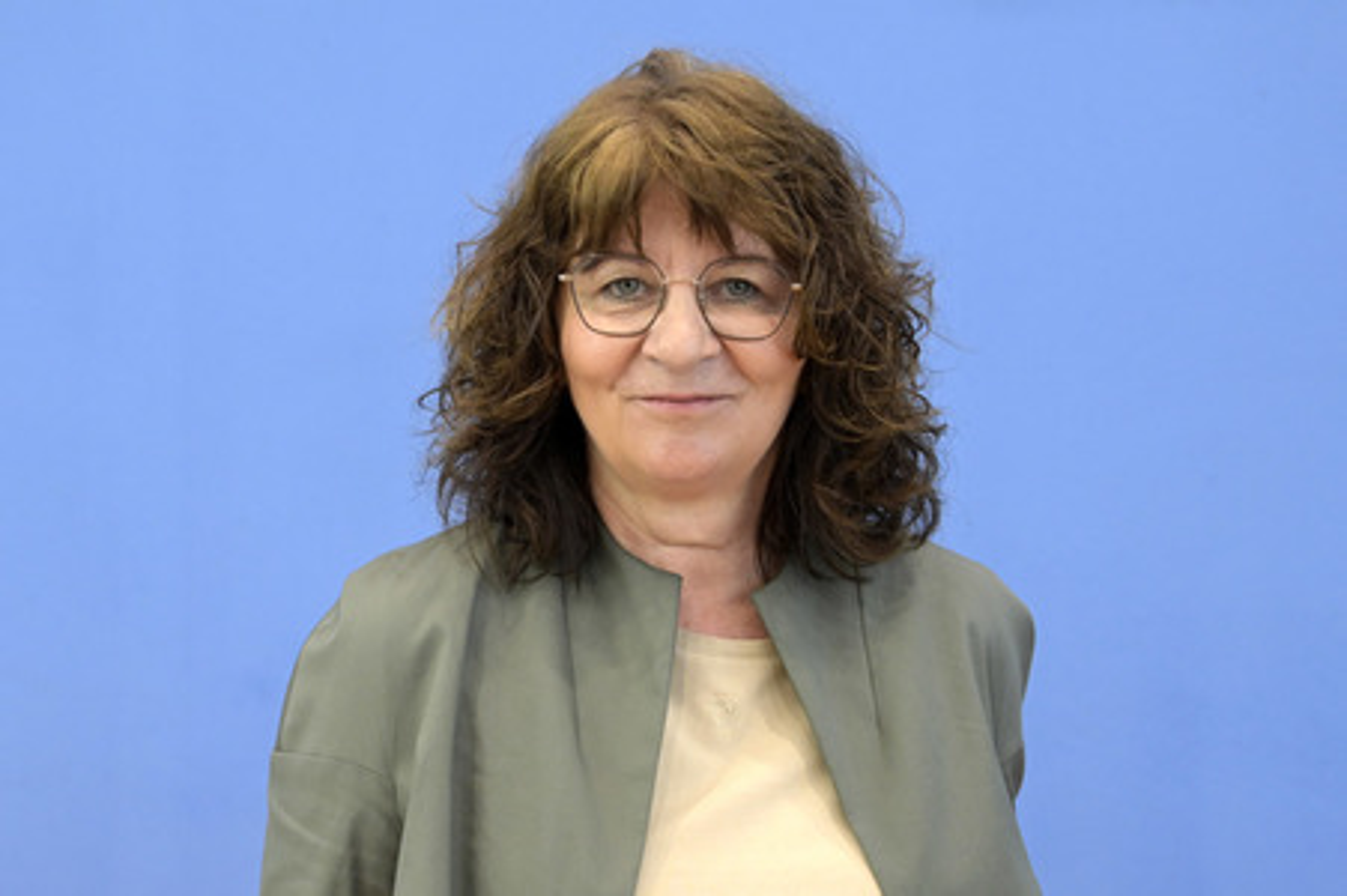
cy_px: 448
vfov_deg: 21.9
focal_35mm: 62
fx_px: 2318
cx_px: 674
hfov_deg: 32.4
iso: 4000
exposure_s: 1/500
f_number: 6.3
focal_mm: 62
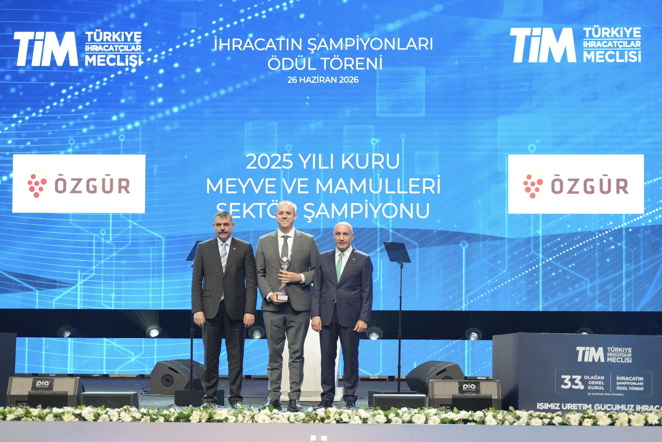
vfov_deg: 21.9
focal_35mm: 62
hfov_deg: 32.4
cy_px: 221
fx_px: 1140
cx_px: 331
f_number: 2.8
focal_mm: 62
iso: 1250
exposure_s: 1/125
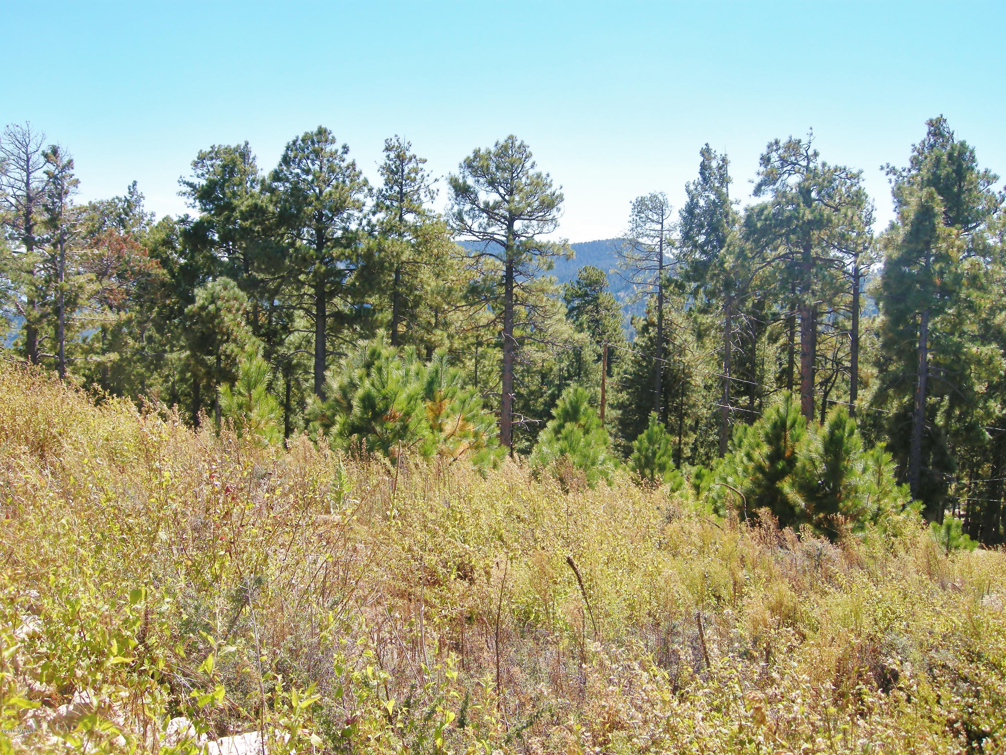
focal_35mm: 35
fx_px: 1017
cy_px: 378
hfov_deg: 52.6
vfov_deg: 40.7
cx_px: 503
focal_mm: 7.5
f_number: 4.8
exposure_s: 1/220
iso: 64
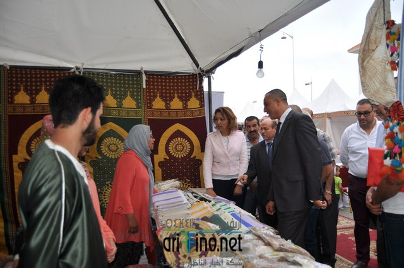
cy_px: 134
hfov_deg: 67.4
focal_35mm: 27
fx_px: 303
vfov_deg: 47.8
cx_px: 202
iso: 200
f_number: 3.5
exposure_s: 1/200
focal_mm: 18
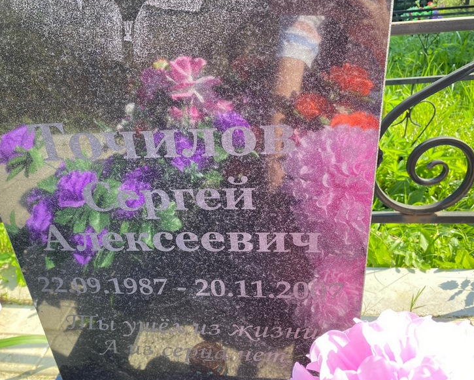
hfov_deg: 62.1
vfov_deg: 51.5
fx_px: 393
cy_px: 188
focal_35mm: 28
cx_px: 220
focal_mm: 4.25
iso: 32
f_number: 1.8
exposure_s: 1/300
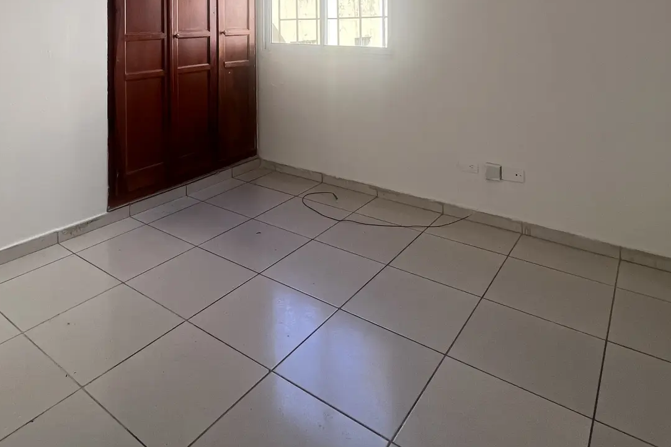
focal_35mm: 24
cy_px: 13
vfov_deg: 45.8
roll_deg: +0.7
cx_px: 278
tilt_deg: +0.1
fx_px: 447
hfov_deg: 73.2
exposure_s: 1/99
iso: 40
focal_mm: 1.57
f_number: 1.8
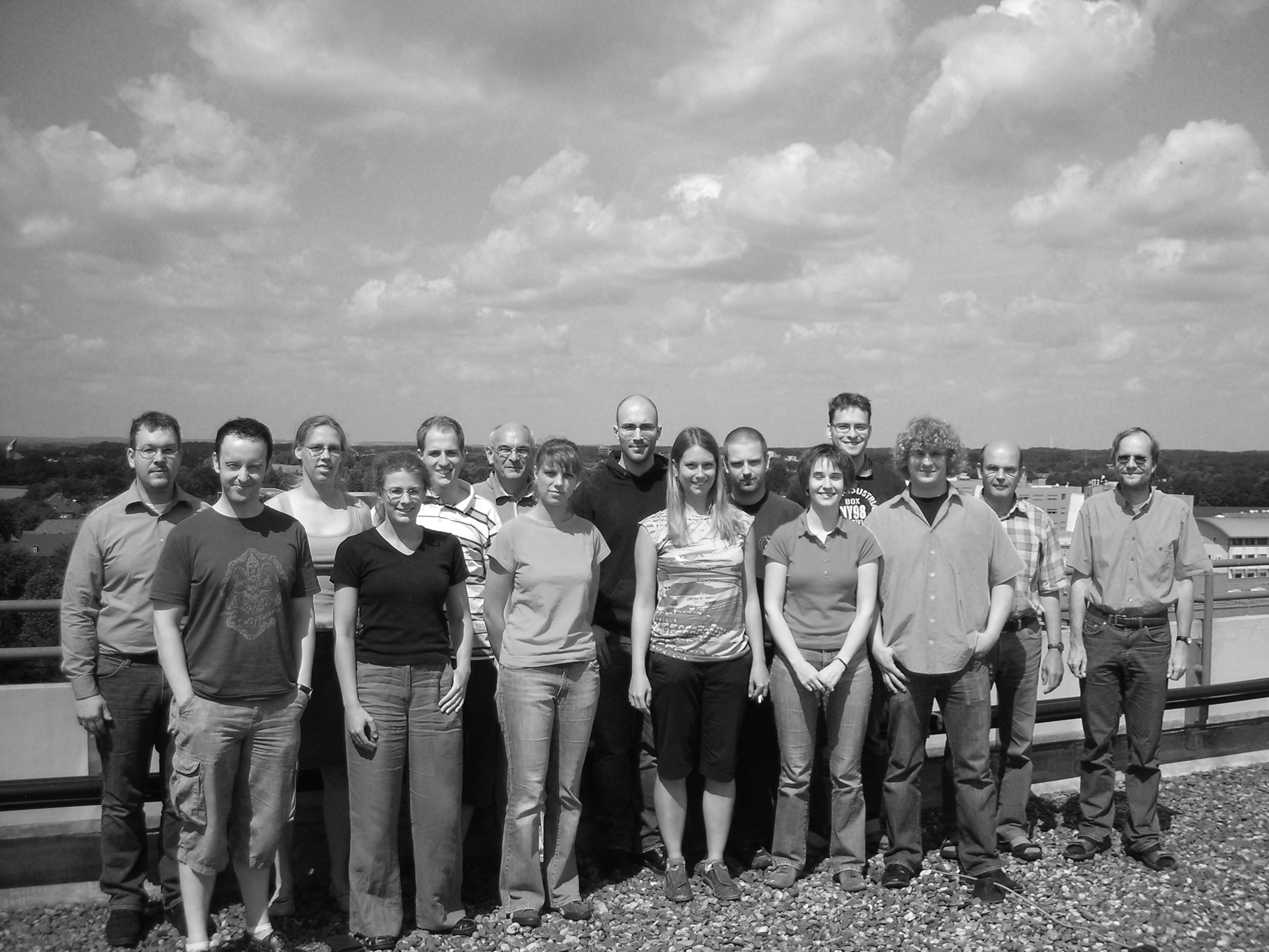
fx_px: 1503
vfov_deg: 35.1
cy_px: 476
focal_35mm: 41
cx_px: 634
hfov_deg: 45.8
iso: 50
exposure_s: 1/188
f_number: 6.6
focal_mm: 6.8
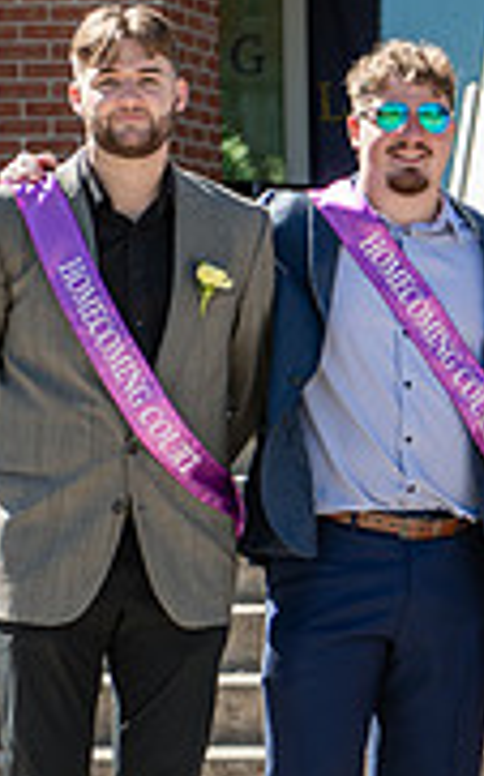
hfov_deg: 6.3
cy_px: 528
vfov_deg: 10.3
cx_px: 924
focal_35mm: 204
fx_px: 4309
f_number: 3.5
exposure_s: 1/400
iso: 80
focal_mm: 60
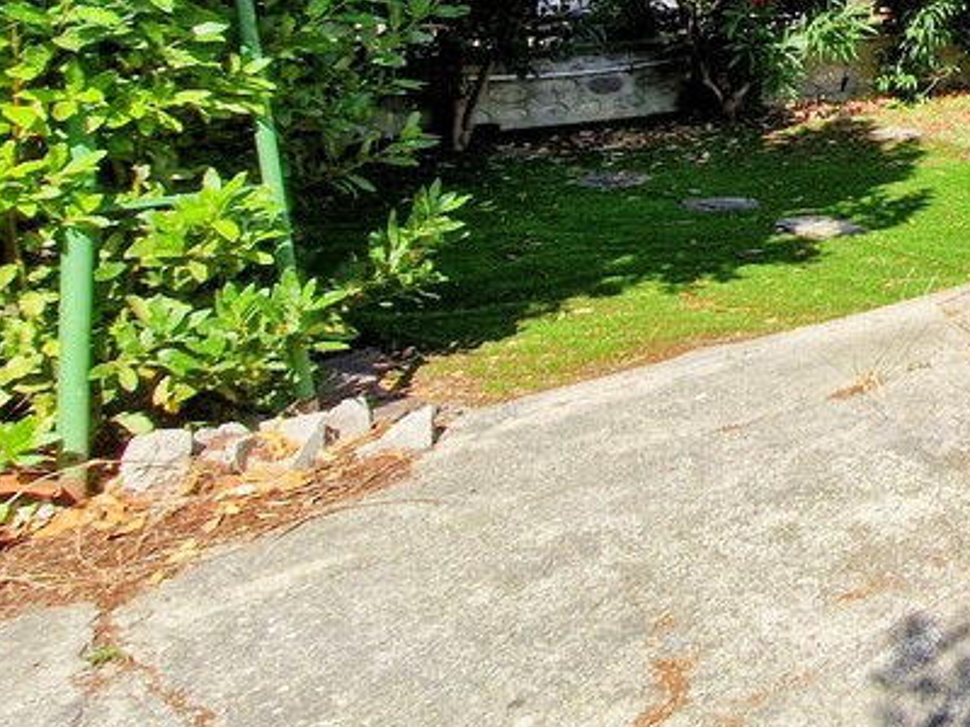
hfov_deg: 30.8
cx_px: 1392
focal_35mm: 39
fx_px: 1093
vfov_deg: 33.1
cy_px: -34
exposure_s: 1/1660
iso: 50
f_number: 2.2
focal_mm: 2.2
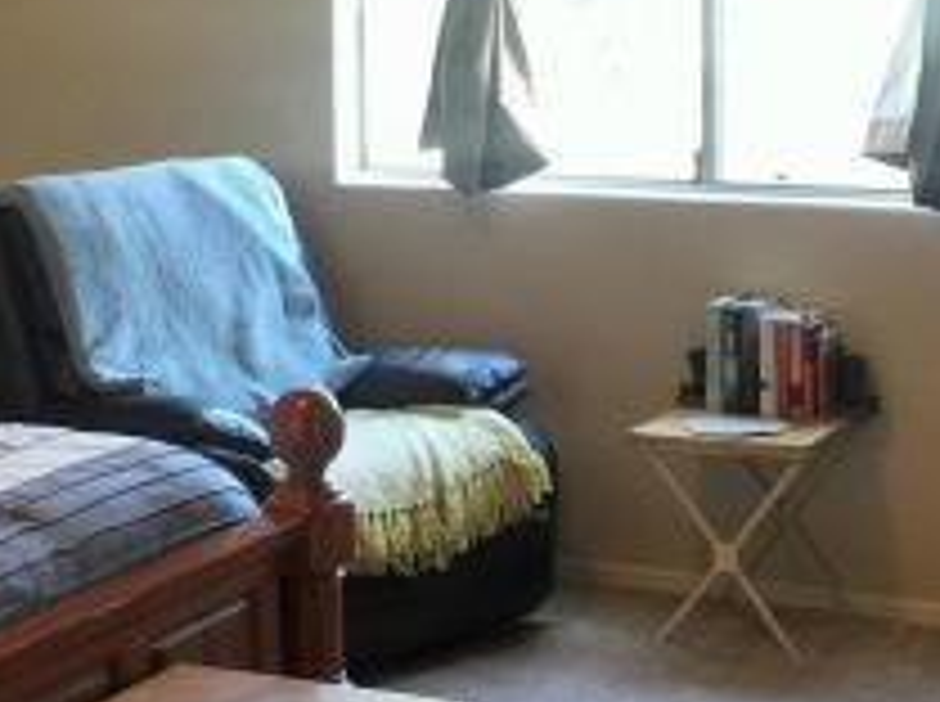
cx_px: 418
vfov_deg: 16.5
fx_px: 2413
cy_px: 288
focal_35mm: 89
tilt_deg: -8.9
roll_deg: +0.0
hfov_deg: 22.0
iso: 64
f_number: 2.2
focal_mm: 4.15
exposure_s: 1/15
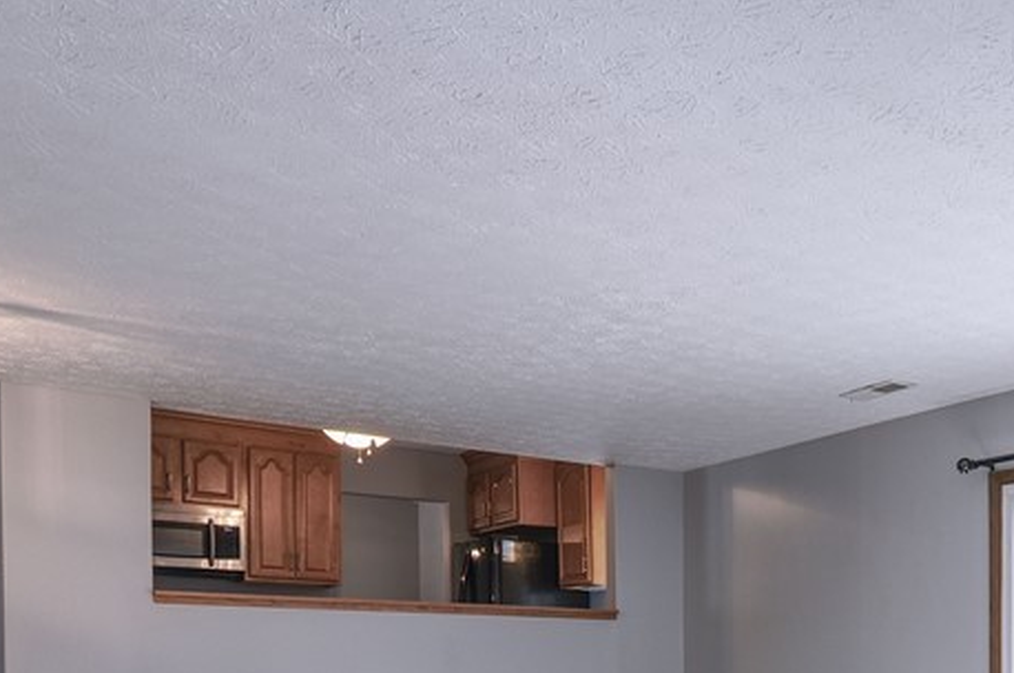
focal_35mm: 39
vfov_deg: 30.9
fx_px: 1102
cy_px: 706
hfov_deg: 45.3
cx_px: 892
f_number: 8
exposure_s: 1/8
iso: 200
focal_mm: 11
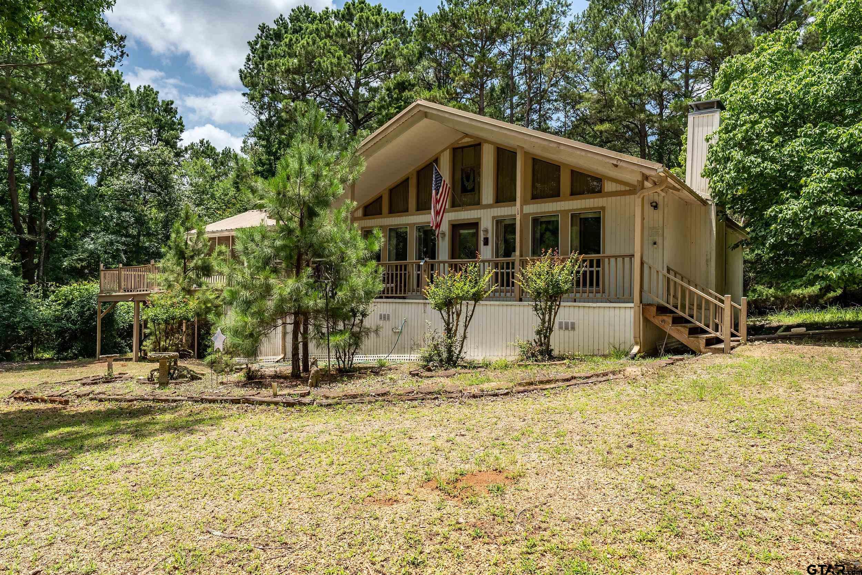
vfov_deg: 55.1
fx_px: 551
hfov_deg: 76.1
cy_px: 288
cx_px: 431
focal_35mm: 23
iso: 800
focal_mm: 23
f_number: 8
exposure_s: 1/5000
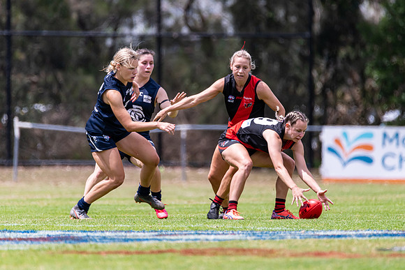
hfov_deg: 3.0
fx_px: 7728
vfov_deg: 2.0
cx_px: 198
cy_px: 120
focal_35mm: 687
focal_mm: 600
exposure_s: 1/2000
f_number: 6.3
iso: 800
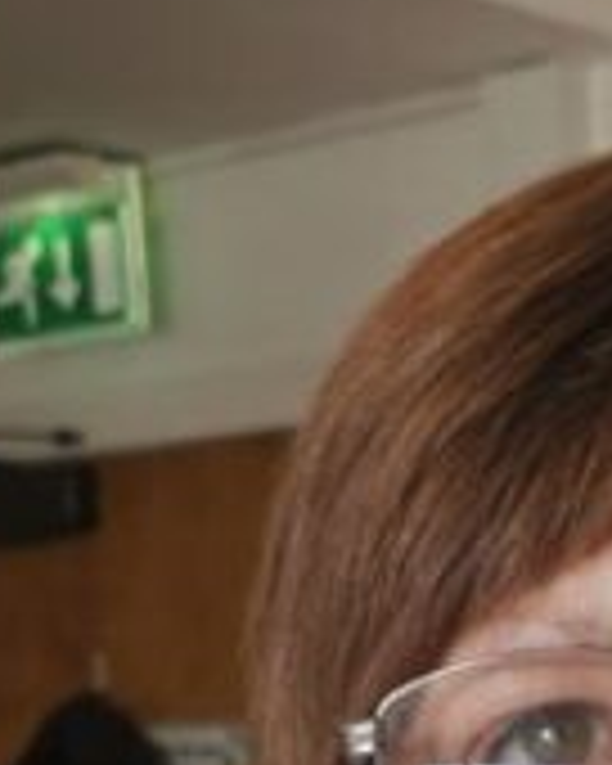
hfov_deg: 11.2
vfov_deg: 12.6
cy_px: 1512
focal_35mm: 135
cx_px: 729
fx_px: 3057
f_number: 1.7
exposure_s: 1/100
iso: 40
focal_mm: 6.3
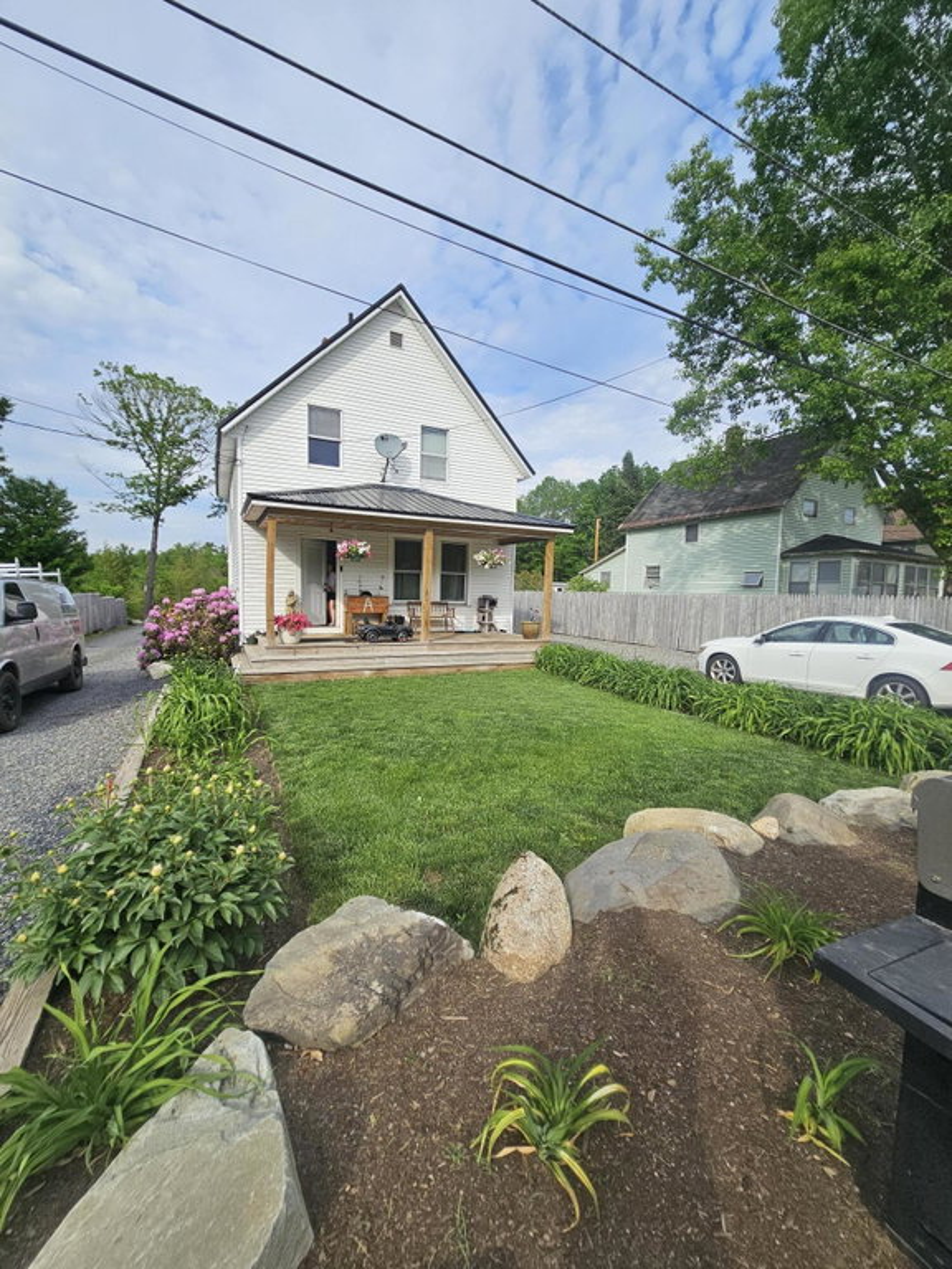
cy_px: 634
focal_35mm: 13
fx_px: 477
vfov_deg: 106.2
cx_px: 476
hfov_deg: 89.9
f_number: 2.2
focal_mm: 2.2
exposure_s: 1/1785
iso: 50
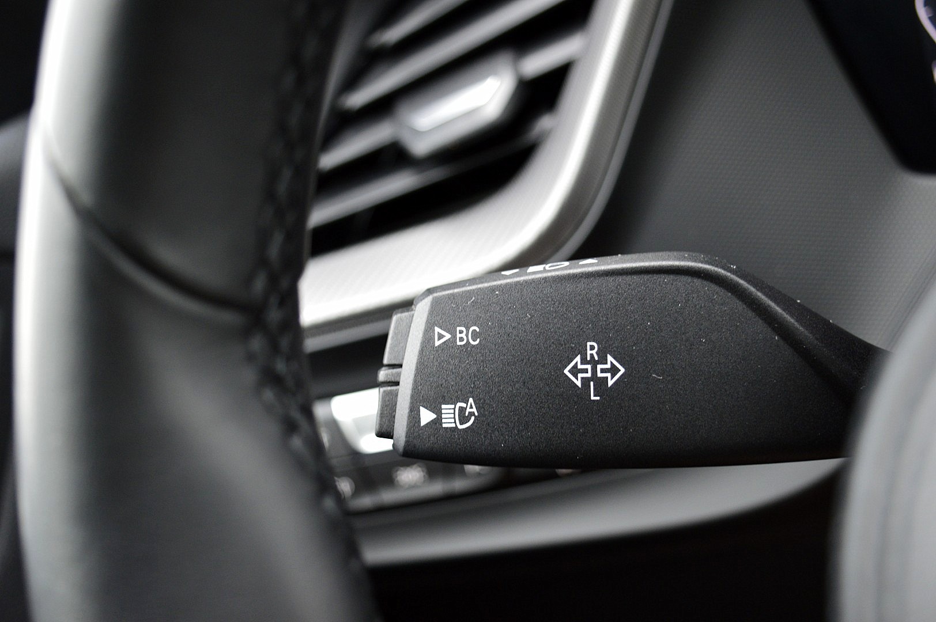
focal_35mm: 60
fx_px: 1559
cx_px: 468
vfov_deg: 22.6
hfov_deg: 33.4
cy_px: 311
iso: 800
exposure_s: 1/50
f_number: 5
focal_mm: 40
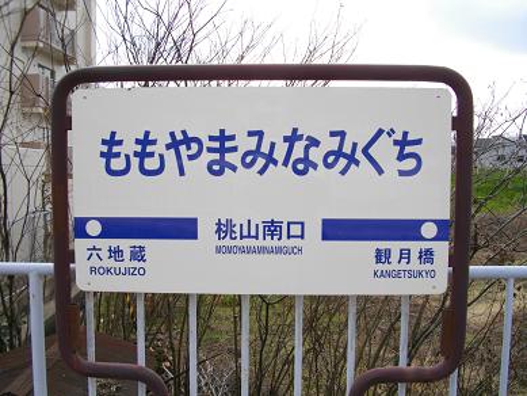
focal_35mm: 32
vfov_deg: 44.2
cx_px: 264
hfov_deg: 56.8
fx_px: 487
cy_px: 198
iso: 100
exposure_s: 1/250
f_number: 5.5
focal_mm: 5.7
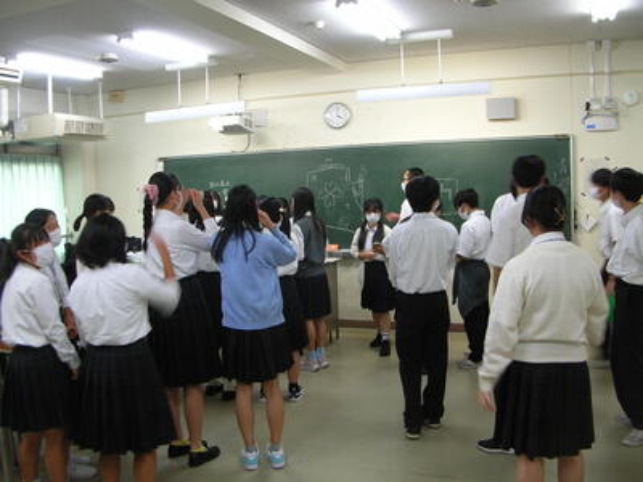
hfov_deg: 52.6
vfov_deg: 40.7
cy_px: 241
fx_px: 650
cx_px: 322
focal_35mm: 35
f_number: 2.8
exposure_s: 1/12.4
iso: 50
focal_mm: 5.8
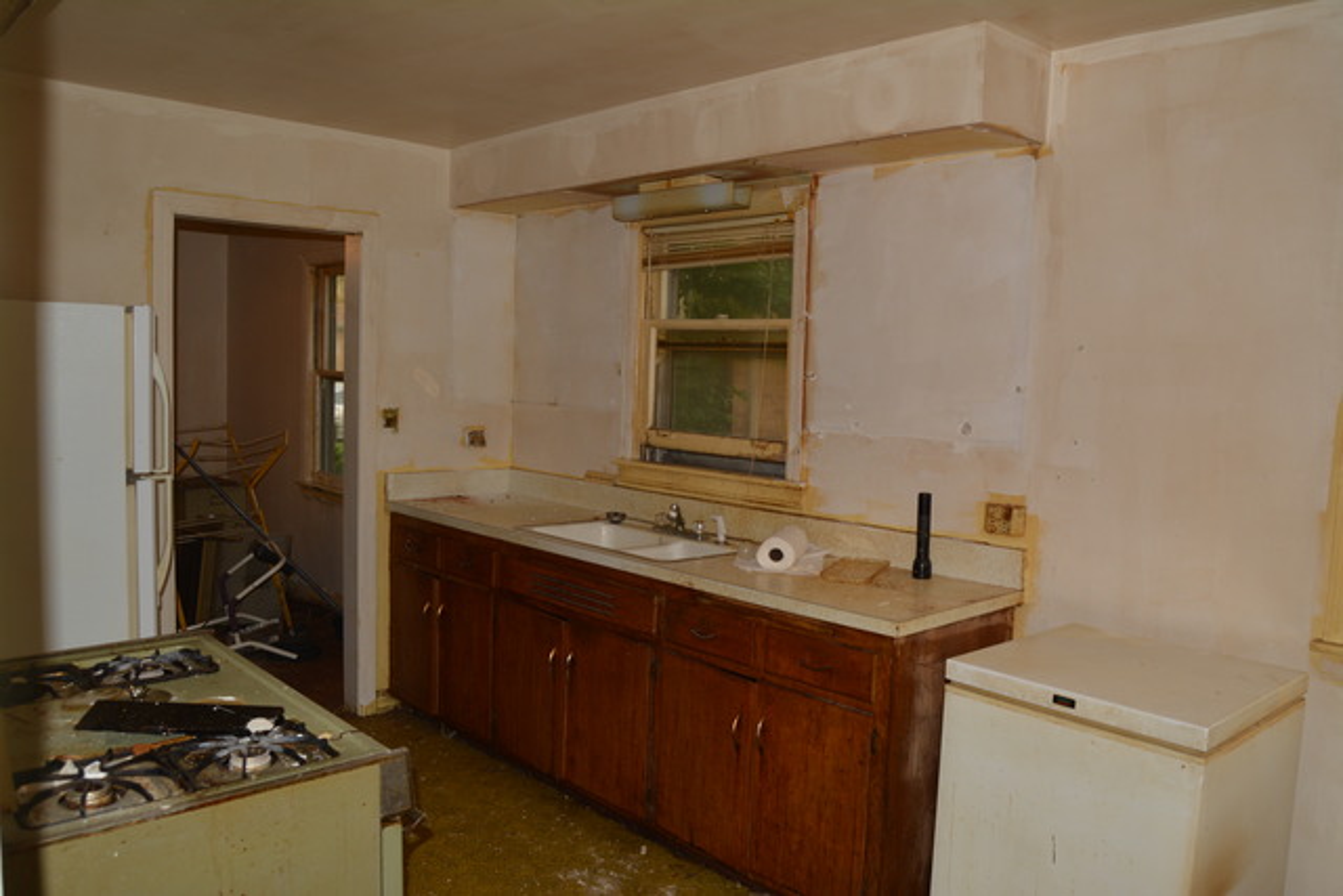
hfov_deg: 67.4
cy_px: 448
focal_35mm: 27
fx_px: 1007
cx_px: 672
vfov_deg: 48.0
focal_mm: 18
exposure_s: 1/125
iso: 200
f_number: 5.6
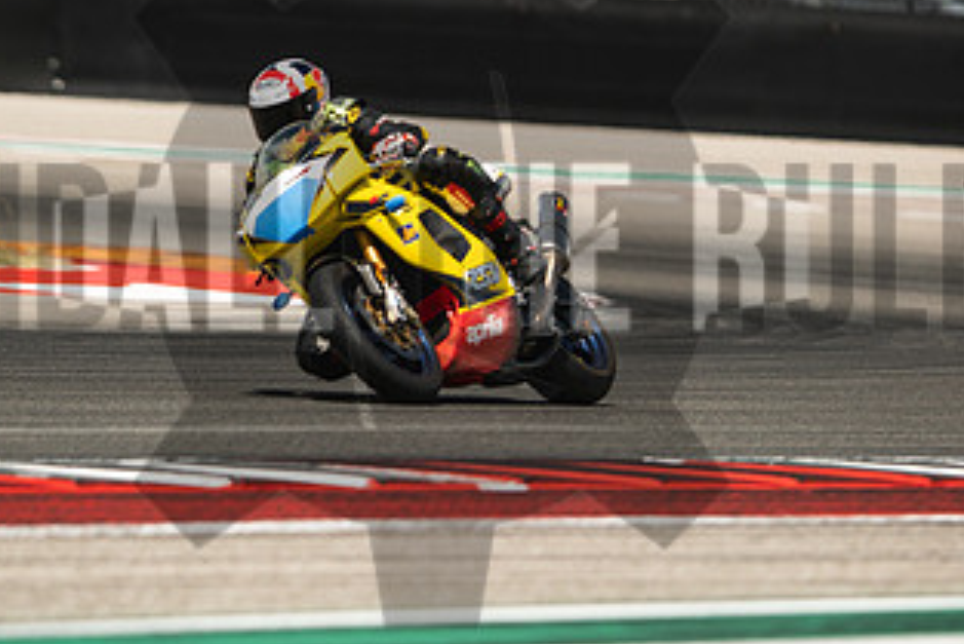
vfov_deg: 2.5
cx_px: 431
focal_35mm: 556
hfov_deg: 3.7
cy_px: 251
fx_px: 14895
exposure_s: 1/2000
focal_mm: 200
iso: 160
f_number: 2.5
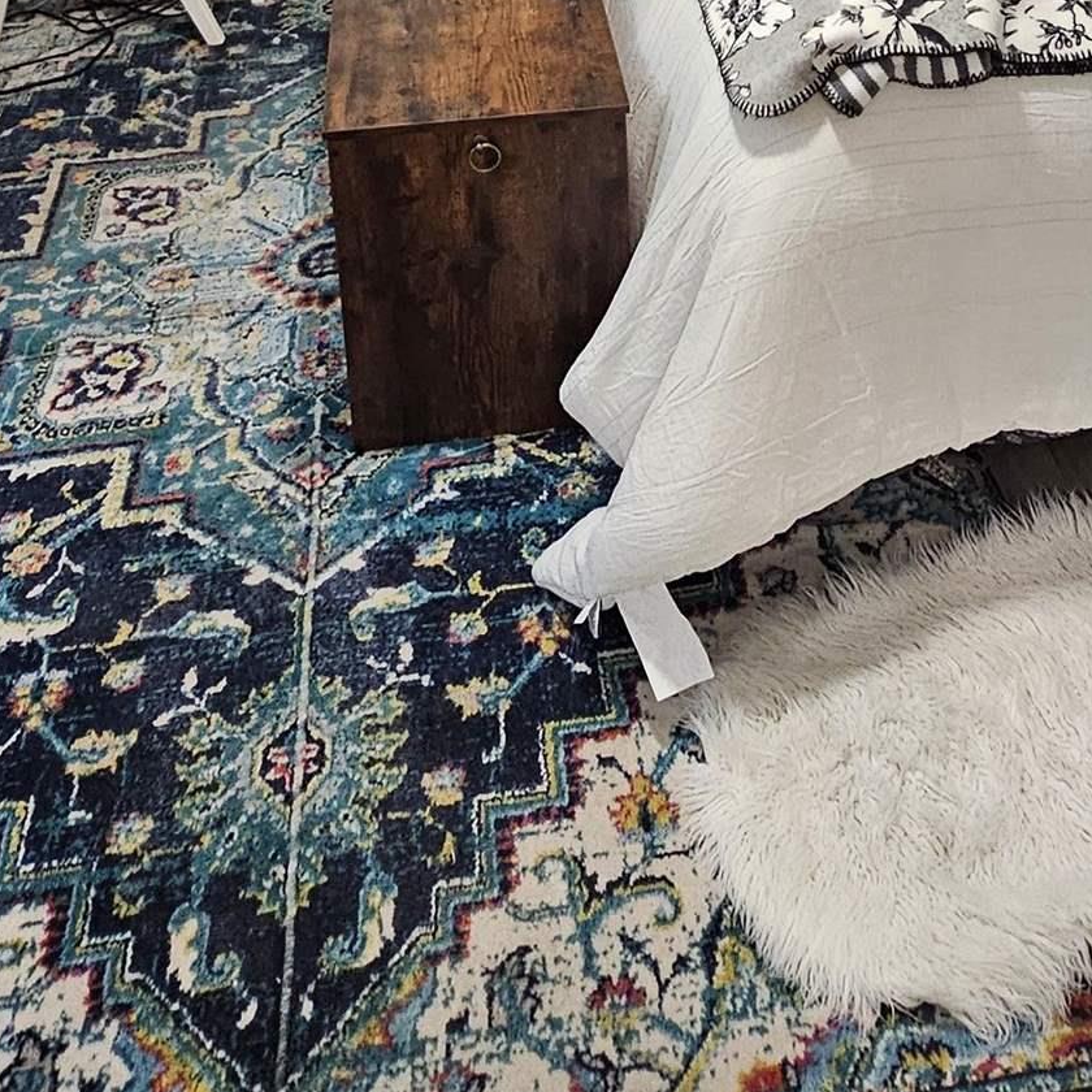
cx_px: 658
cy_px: -322
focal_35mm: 42
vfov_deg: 31.2
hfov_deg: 39.8
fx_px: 1499
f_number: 2.2
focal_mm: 2.2
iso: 320
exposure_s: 1/30
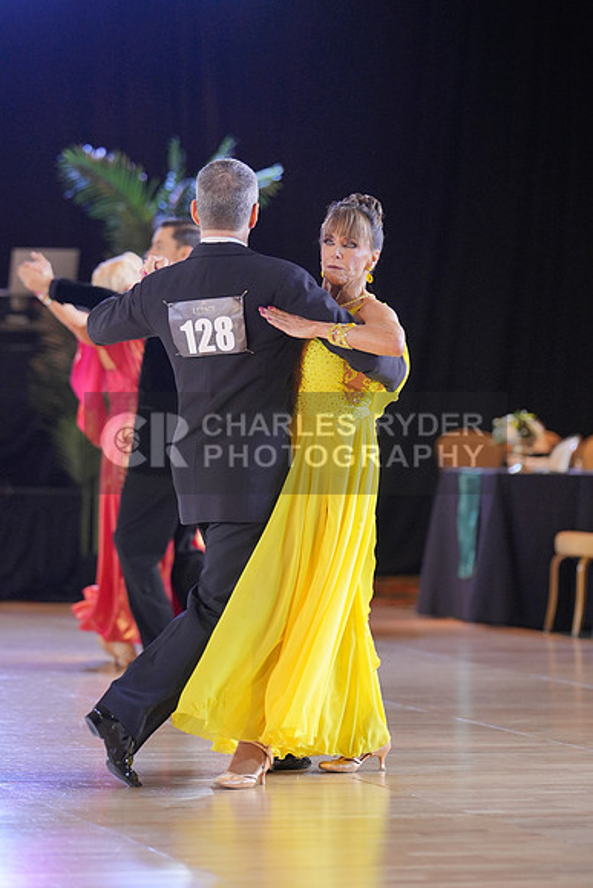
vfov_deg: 14.0
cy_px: 444
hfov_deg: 9.3
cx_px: 296
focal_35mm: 147
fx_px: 3630
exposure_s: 1/500
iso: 1250
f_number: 2
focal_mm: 98
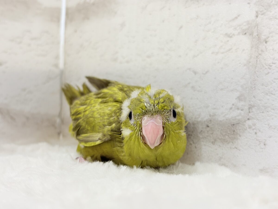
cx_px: 139
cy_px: 104
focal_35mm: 52
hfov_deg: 36.8
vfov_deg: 28.0
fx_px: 418
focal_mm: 5.96
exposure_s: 1/100
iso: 125
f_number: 1.6
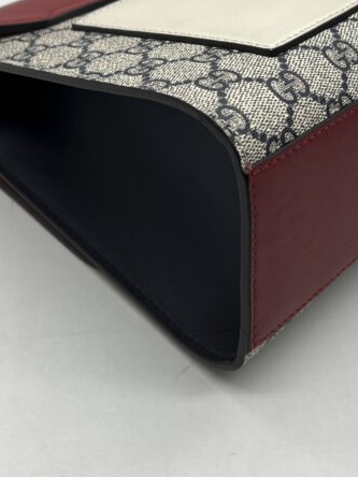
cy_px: 82
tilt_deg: -29.1
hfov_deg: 24.2
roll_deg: -8.4
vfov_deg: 31.2
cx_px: 250
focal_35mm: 60
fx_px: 827
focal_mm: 5.7
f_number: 1.5
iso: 40
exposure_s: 1/224
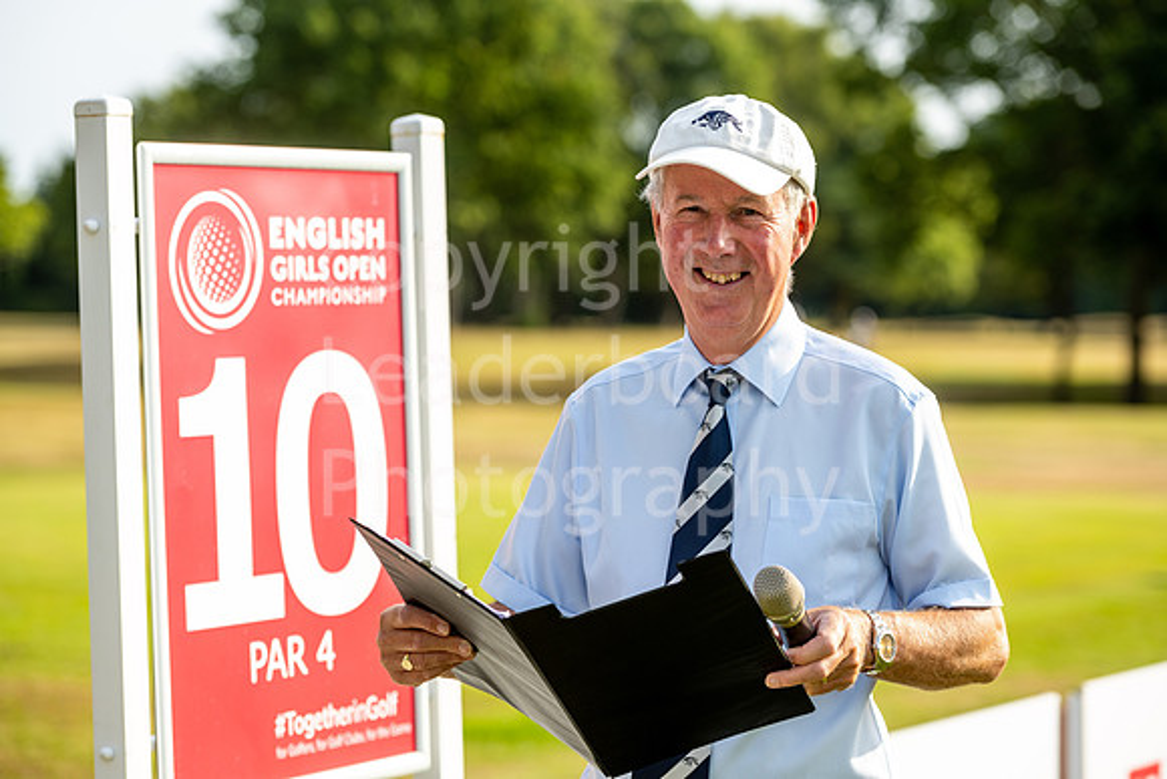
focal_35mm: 112
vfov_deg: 12.2
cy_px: 390
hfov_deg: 18.3
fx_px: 3631
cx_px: 584
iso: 125
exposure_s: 1/800
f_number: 4
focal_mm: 112
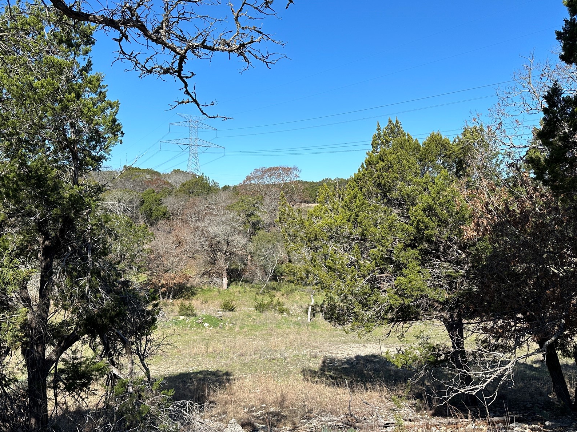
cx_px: 282
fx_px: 517
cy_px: 243
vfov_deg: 45.3
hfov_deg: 58.4
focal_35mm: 31
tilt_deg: -3.8
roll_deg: -1.0
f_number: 1.78
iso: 80
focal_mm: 6.86
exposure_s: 1/3356
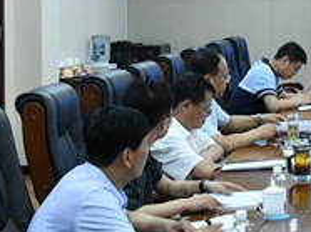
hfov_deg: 20.0
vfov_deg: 16.2
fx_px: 808
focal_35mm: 90
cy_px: 20
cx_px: 403
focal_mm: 29
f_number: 4.5
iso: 1600
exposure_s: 1/80
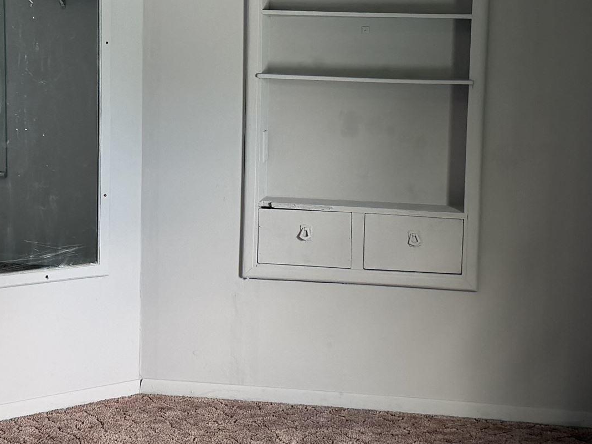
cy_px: 132
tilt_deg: -5.6
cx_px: 304
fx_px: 1180
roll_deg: -0.8
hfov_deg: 28.2
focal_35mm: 69
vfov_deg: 21.2
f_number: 1.78
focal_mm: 6.76
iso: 200
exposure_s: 1/103
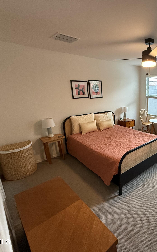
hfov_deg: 53.4
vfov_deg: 85.1
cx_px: 137
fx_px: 137
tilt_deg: -13.9
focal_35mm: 20
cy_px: 126
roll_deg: +0.2
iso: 400
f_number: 2.2
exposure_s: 1/60
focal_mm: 2.22
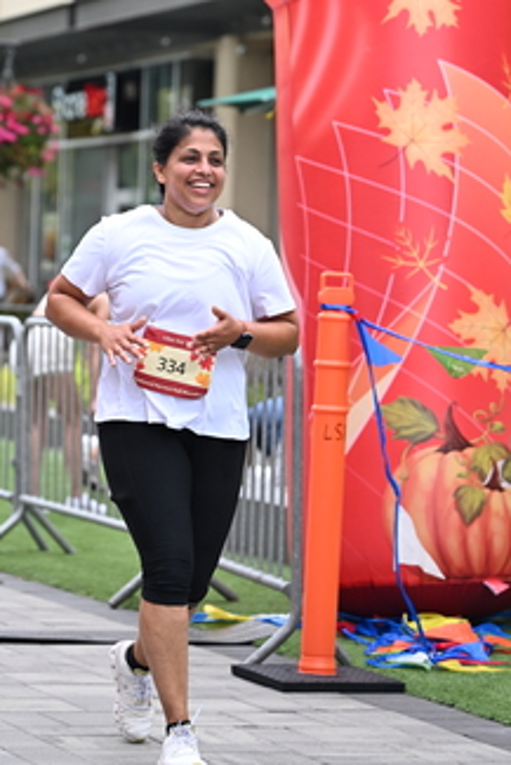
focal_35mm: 144
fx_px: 3063
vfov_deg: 14.2
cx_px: 173
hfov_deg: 9.5
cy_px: 160
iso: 640
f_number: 2.8
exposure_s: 1/2000
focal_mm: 85
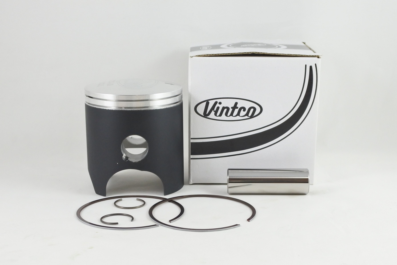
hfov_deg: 46.4
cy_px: 132
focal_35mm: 42
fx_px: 463
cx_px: 198
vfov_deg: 31.9
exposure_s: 1/125
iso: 560
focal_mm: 15.7
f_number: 4.2
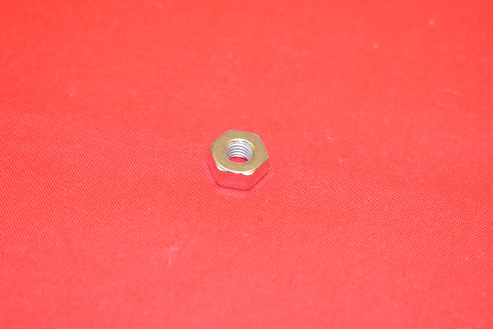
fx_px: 1130
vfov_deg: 16.6
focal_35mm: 82
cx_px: 246
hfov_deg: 24.6
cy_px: 164
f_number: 5.6
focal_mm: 55
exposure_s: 1/125
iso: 2000
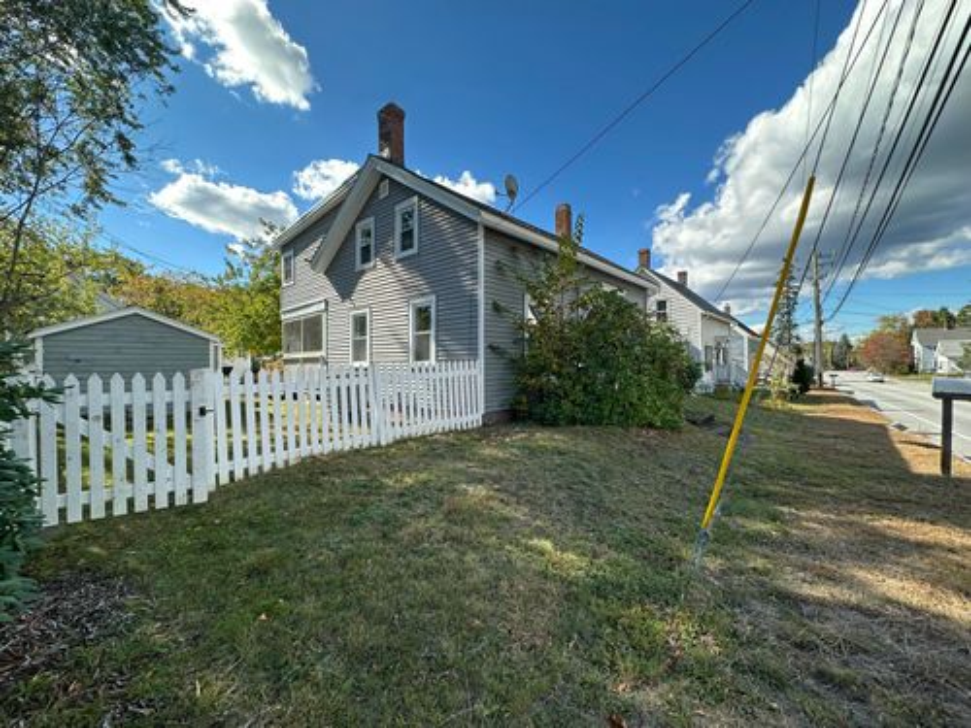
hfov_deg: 102.1
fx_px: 393
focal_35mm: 14
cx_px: 486
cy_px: 364
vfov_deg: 85.7
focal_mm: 2.22
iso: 40
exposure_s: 1/673
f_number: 2.2
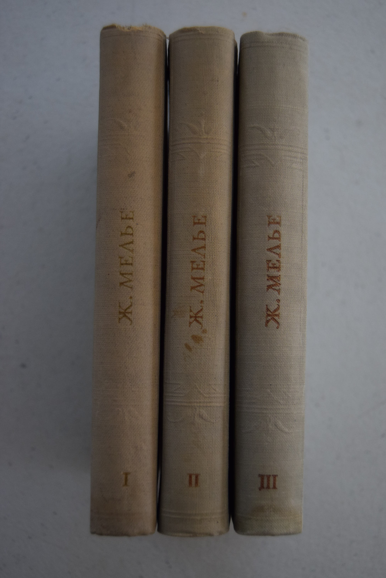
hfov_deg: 29.0
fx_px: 746
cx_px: 193
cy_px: 289
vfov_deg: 42.3
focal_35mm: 46
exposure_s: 1/500
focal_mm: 31
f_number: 4.2
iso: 1250
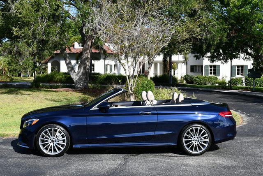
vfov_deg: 28.1
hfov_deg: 41.1
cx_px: 132
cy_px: 88
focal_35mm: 48
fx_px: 351
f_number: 8
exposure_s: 1/250
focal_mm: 24
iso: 125
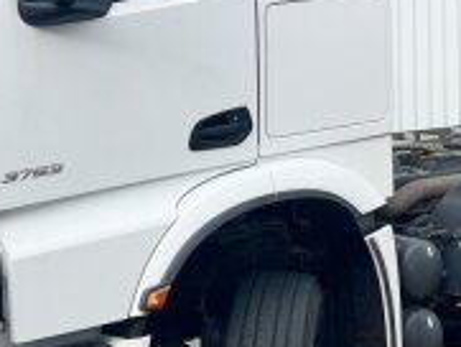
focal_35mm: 92
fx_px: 1226
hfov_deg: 21.0
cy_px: -13
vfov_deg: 15.7
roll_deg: +1.4
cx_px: 385
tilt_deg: +4.4
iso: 50
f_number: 1.5
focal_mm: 5.7
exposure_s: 1/3165
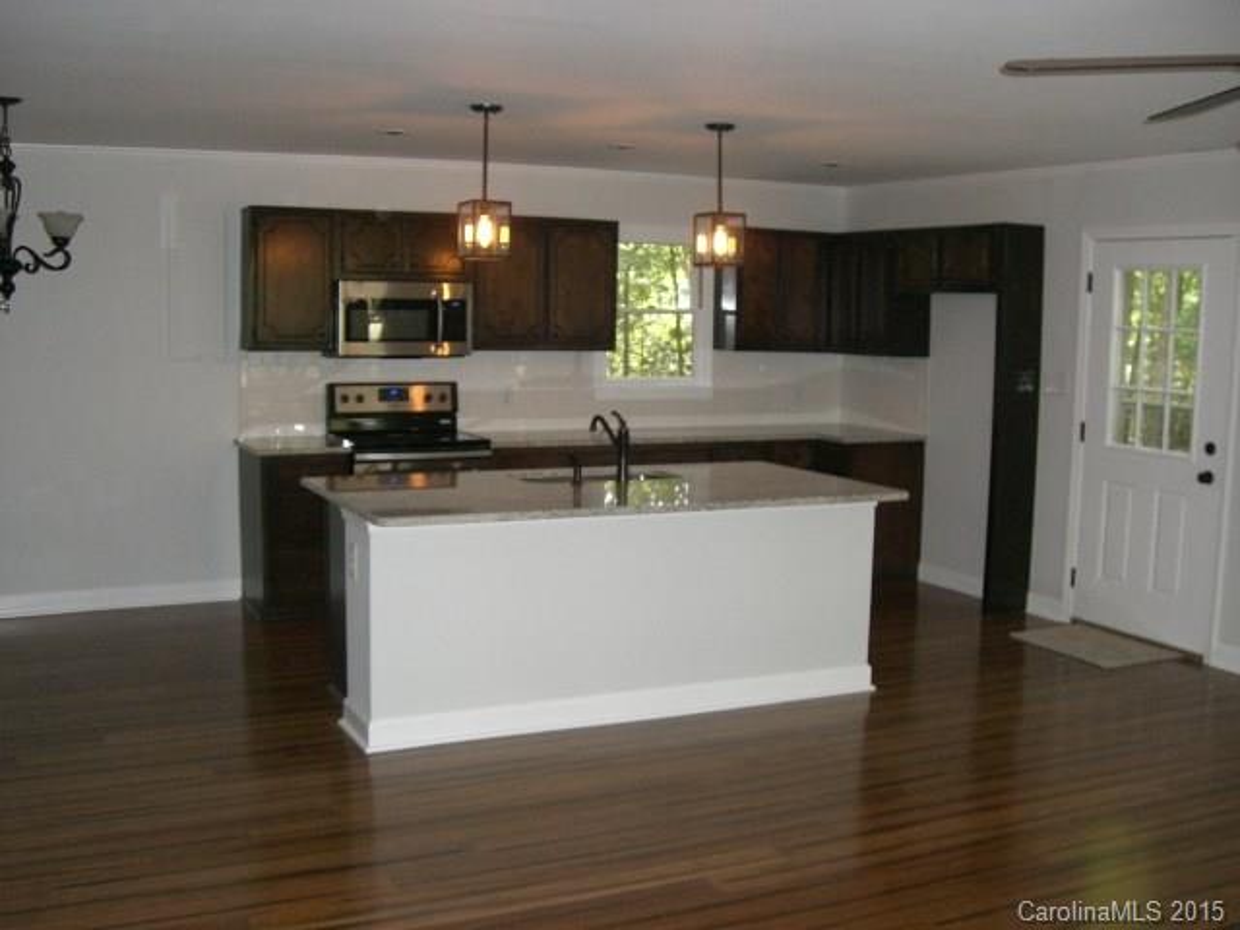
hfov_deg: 49.0
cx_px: 620
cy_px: 465
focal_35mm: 38
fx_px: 1361
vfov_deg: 37.7
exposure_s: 1/60
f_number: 2.7
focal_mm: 6.2
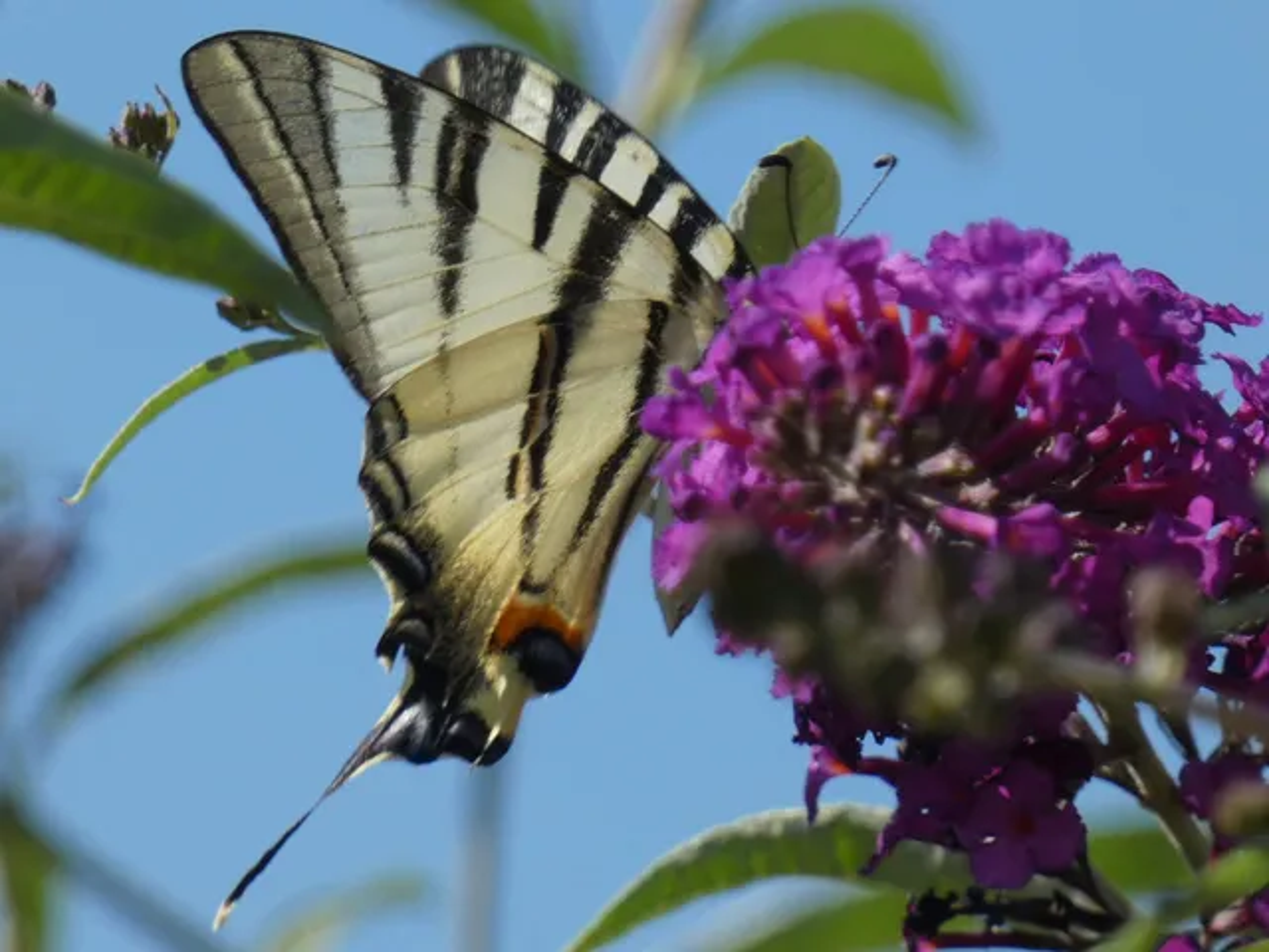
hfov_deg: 4.1
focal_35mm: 484
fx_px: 17743
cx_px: 634
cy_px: 476
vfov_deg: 3.1
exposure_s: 1/320
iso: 80
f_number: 5.6
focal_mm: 86.7
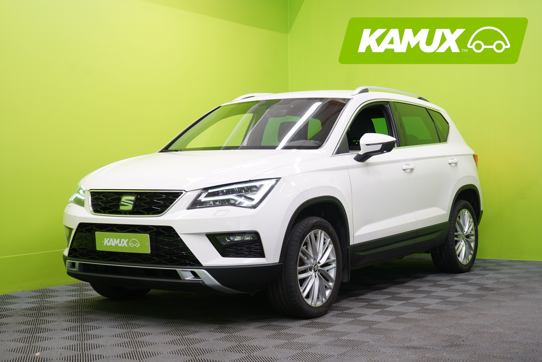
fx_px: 843
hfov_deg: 35.6
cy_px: 181
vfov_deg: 24.2
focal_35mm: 56
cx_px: 271
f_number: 5
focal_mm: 56
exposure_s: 1/30
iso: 400
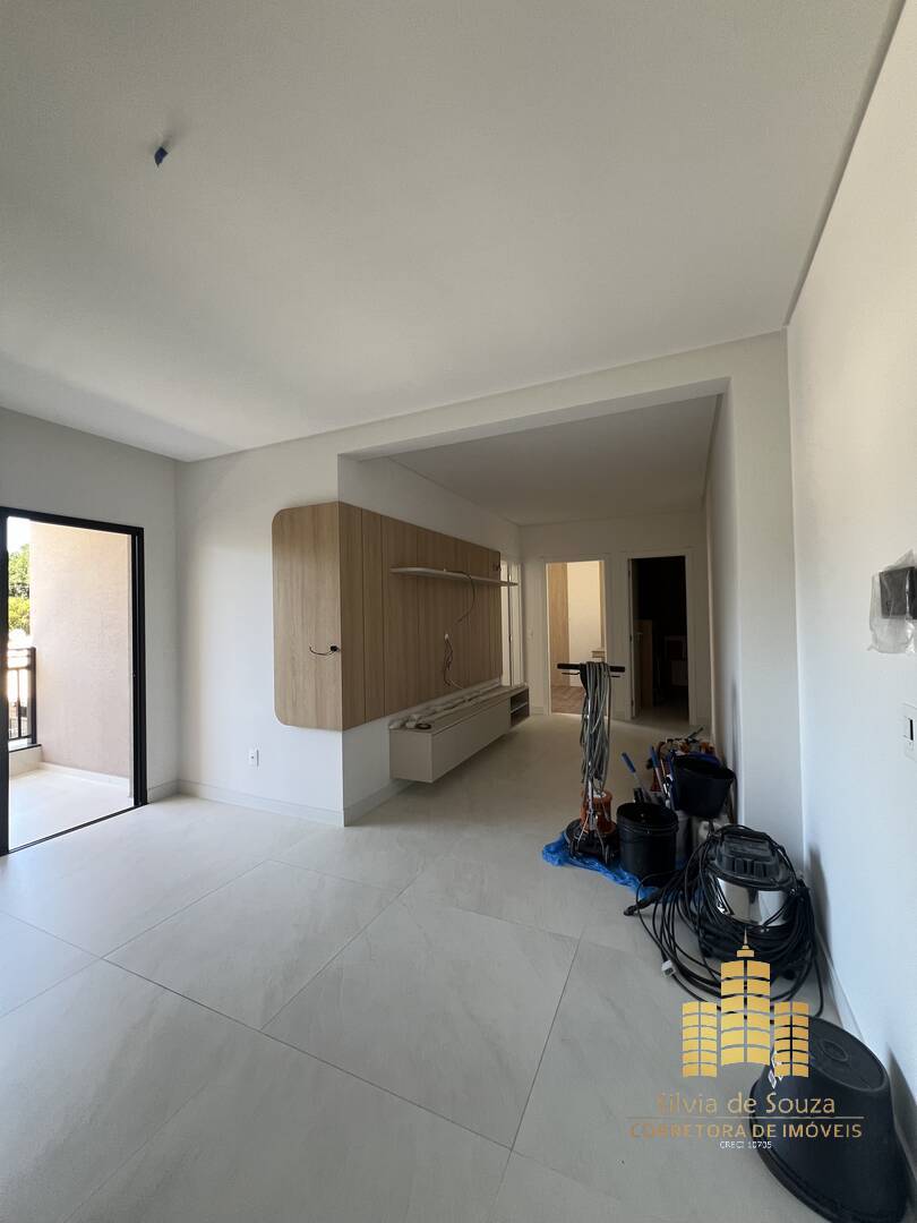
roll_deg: +2.7
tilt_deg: +1.7
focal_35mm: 13
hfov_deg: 89.9
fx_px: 459
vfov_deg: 106.2
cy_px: 612
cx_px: 458
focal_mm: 1.57
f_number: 1.8
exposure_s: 1/99
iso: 125
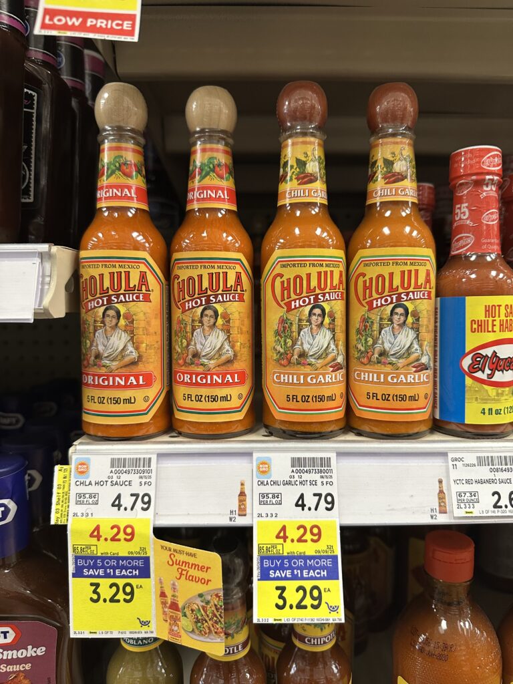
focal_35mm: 24
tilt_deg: -6.7
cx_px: 256
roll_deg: +0.7
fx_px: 474
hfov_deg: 56.8
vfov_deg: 71.6
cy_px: 342
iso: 200
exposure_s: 1/60
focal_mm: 6.86
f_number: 1.78
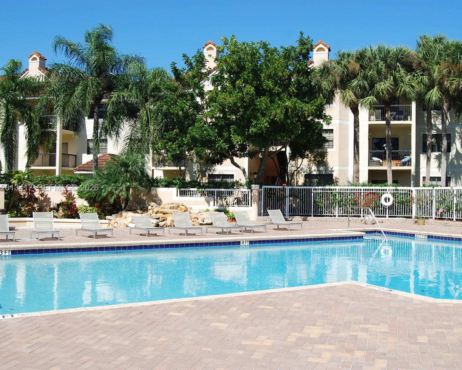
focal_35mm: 38
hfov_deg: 47.7
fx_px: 520
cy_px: 189
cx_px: 272
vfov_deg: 39.2
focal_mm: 22
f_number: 8
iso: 100
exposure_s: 1/250
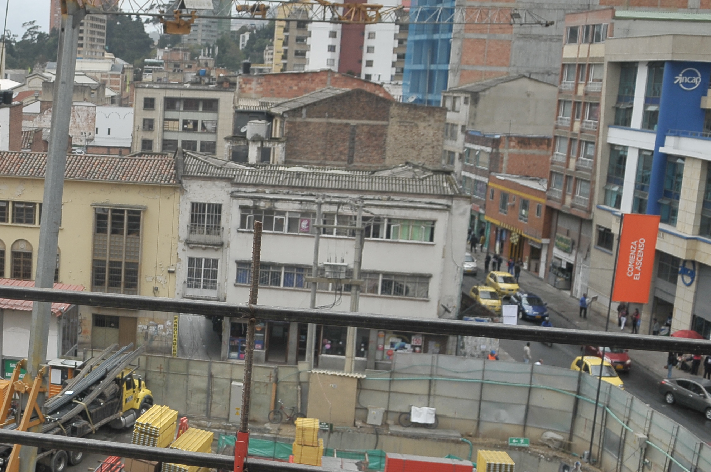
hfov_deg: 33.5
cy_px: 268
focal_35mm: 55
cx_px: 19
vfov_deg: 24.5
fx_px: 1087
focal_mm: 17
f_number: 2.8
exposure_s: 1/2000
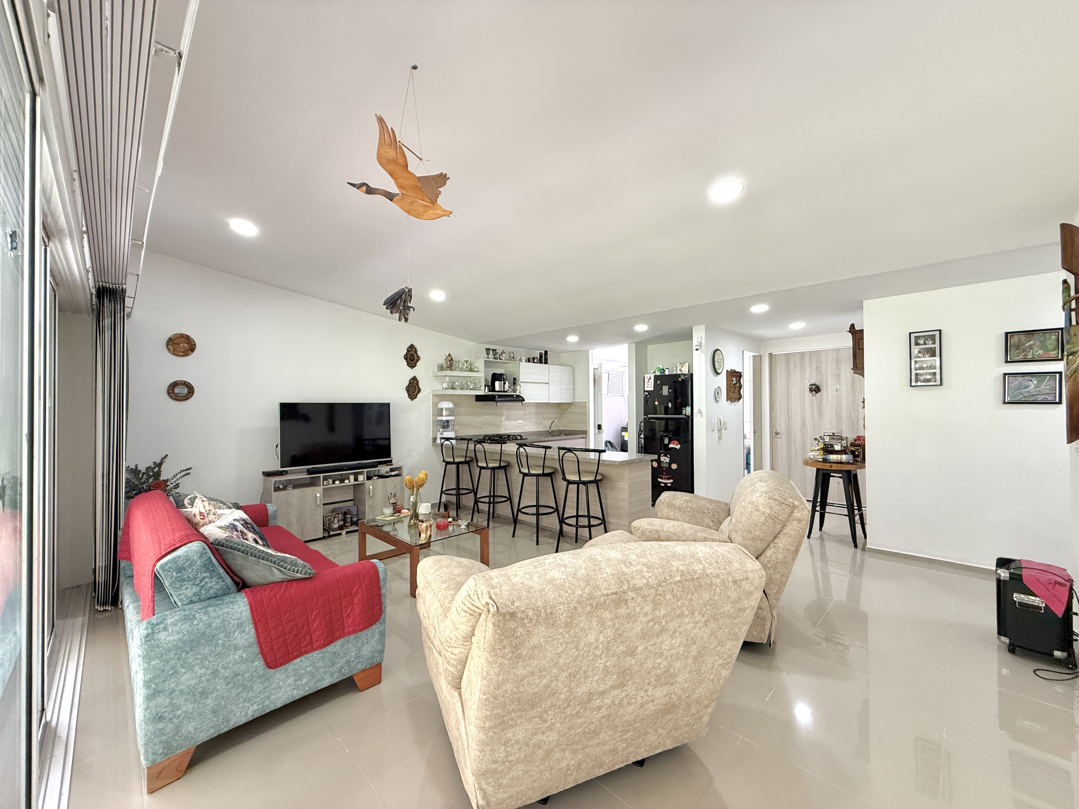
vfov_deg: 85.7
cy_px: 404
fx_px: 436
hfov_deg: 102.1
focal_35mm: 14
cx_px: 540
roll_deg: +0.4
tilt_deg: +0.2
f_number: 2.2
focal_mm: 2.22
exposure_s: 1/99
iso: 320
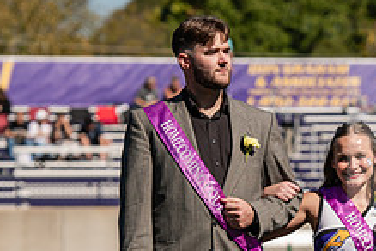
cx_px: 295
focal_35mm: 345
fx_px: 3603
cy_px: 269
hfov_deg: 6.0
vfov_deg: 4.0
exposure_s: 1/640
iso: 50
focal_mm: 130
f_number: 4.5
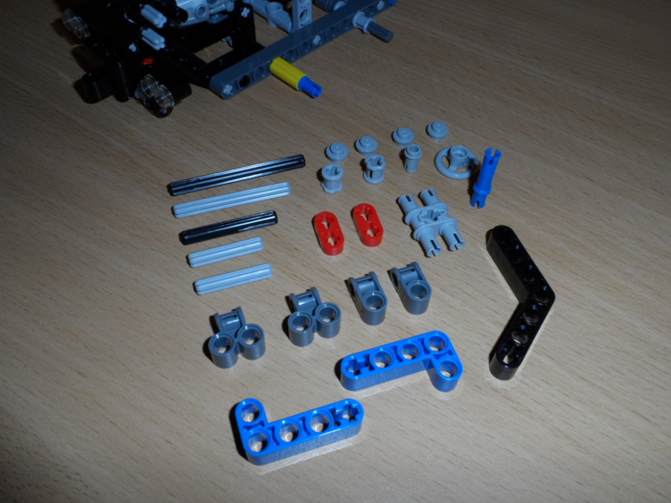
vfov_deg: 44.2
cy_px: 252
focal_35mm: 32
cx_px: 336
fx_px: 620
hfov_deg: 56.8
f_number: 6.8
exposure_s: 1/15
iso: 100
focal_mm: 5.3
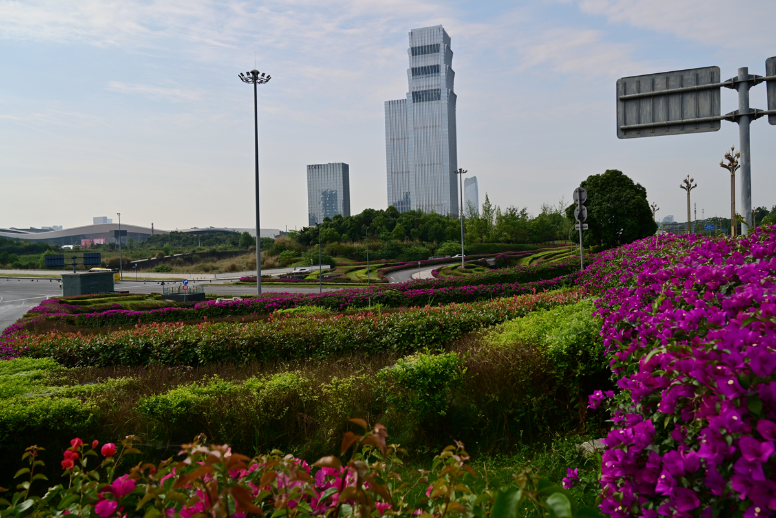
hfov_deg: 64.6
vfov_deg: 45.7
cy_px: 259
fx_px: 614
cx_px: 388
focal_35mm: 28
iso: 200
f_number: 8
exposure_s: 1/320
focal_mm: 28.5
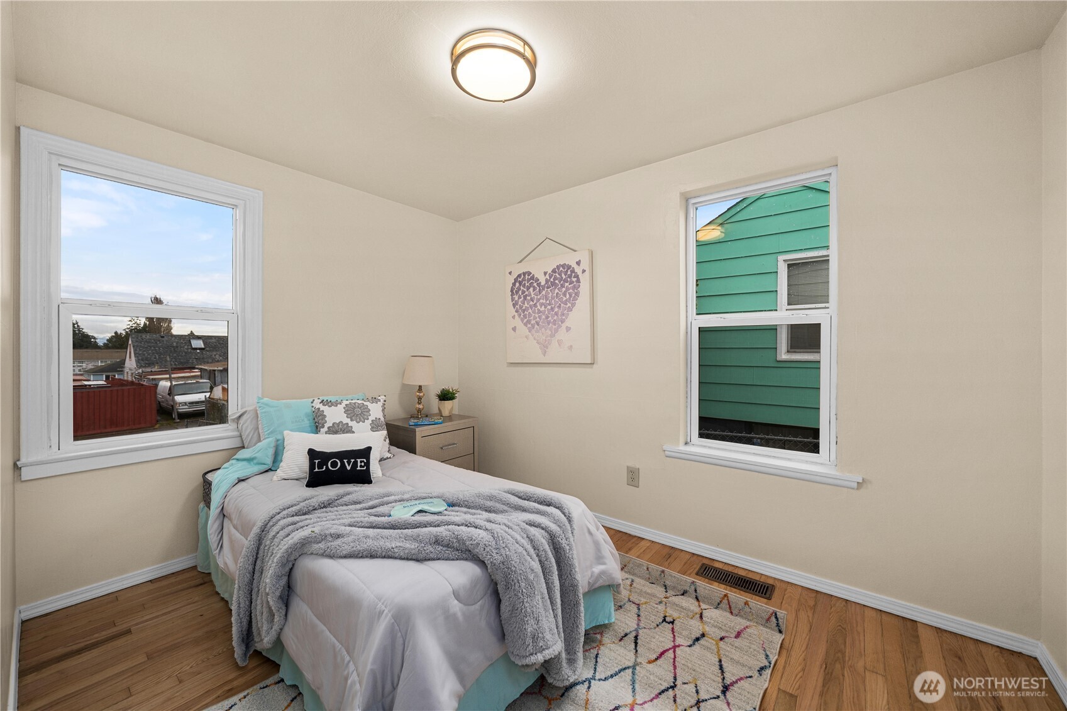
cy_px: 356
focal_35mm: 13
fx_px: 385
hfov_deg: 108.3
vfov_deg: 85.4
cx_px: 534
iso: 320
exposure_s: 1/30
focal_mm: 13
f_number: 6.7
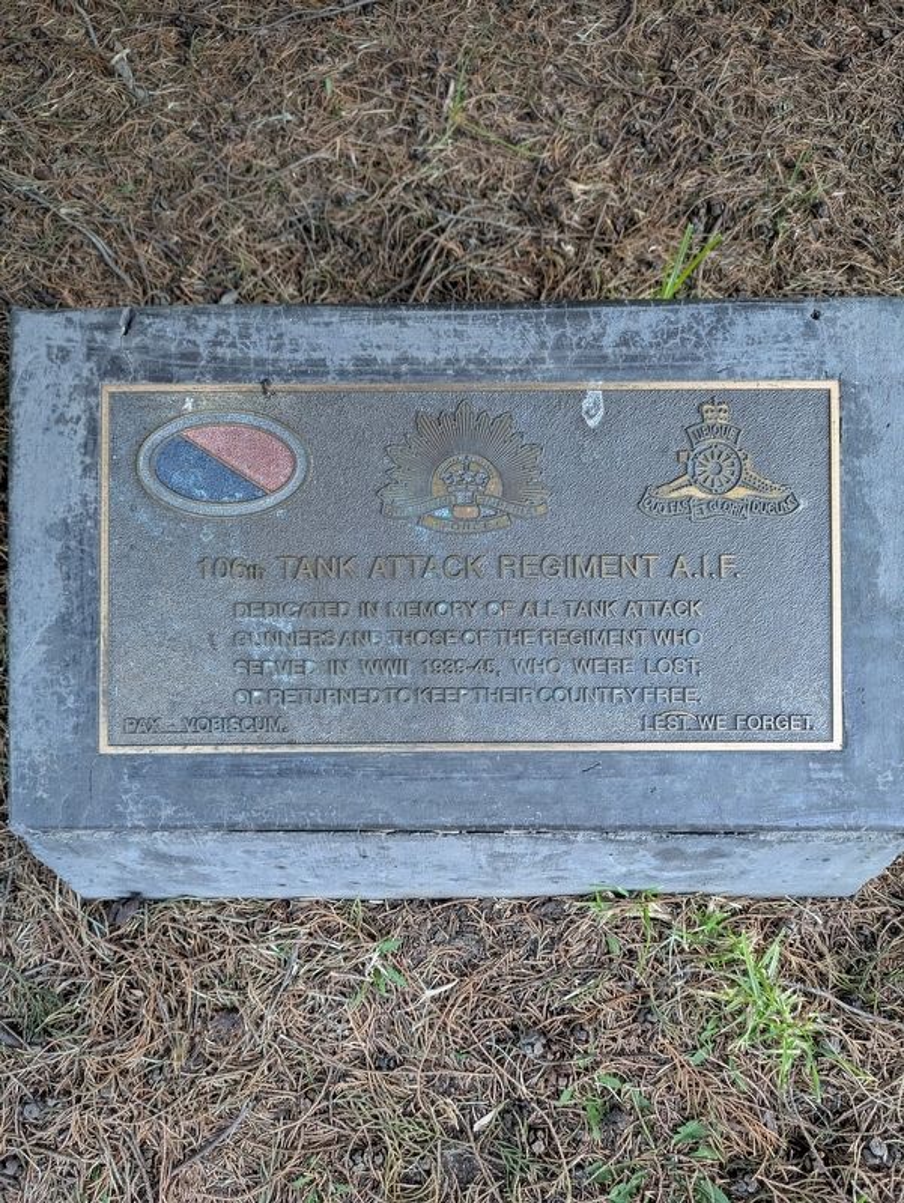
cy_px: 602
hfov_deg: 54.9
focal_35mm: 25
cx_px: 452
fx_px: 870
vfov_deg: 69.4
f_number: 1.89
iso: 557
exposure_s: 1/50
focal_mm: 5.43
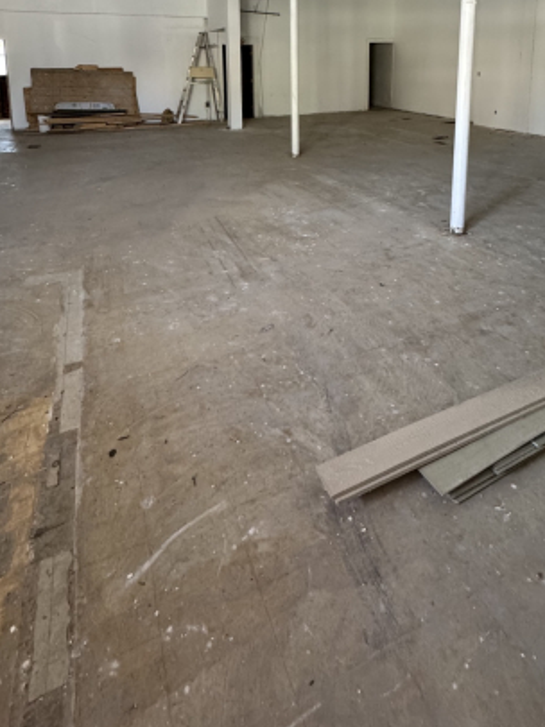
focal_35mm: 23
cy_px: 139
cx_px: 308
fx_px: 483
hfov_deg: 58.6
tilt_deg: -10.7
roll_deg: +0.1
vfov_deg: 66.7
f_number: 2.2
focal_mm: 2.22
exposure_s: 1/66
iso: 320
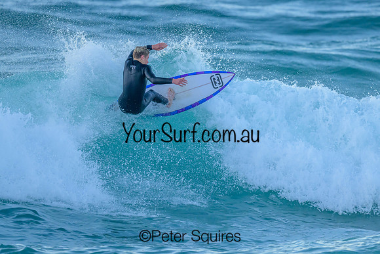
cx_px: 201
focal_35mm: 953
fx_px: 10058
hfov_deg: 2.2
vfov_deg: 1.4
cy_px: 103
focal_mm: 800
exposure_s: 1/1250
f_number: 6.3
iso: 2000
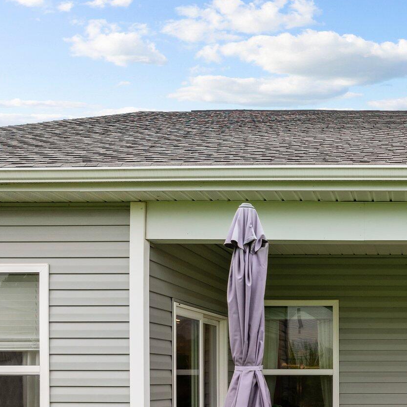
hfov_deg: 29.8
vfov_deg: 31.5
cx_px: 437
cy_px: 355
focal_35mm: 52
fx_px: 692
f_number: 5.6
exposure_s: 1/20
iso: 100
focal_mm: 12.29
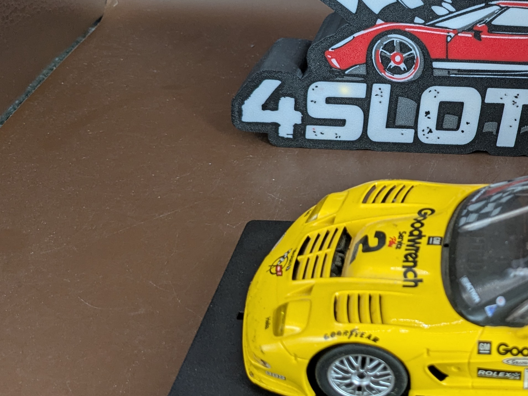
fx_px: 869
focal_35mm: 57
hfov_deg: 31.9
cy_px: 112
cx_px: 491
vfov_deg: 25.4
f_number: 1.73
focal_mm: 4.38
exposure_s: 1/99.9
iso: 86
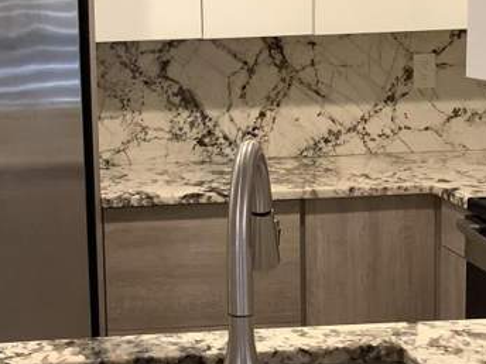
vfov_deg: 20.4
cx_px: 110
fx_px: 1011
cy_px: 138
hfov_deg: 26.6
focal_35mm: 72
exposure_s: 1/60
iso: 200
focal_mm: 3.3
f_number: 2.4
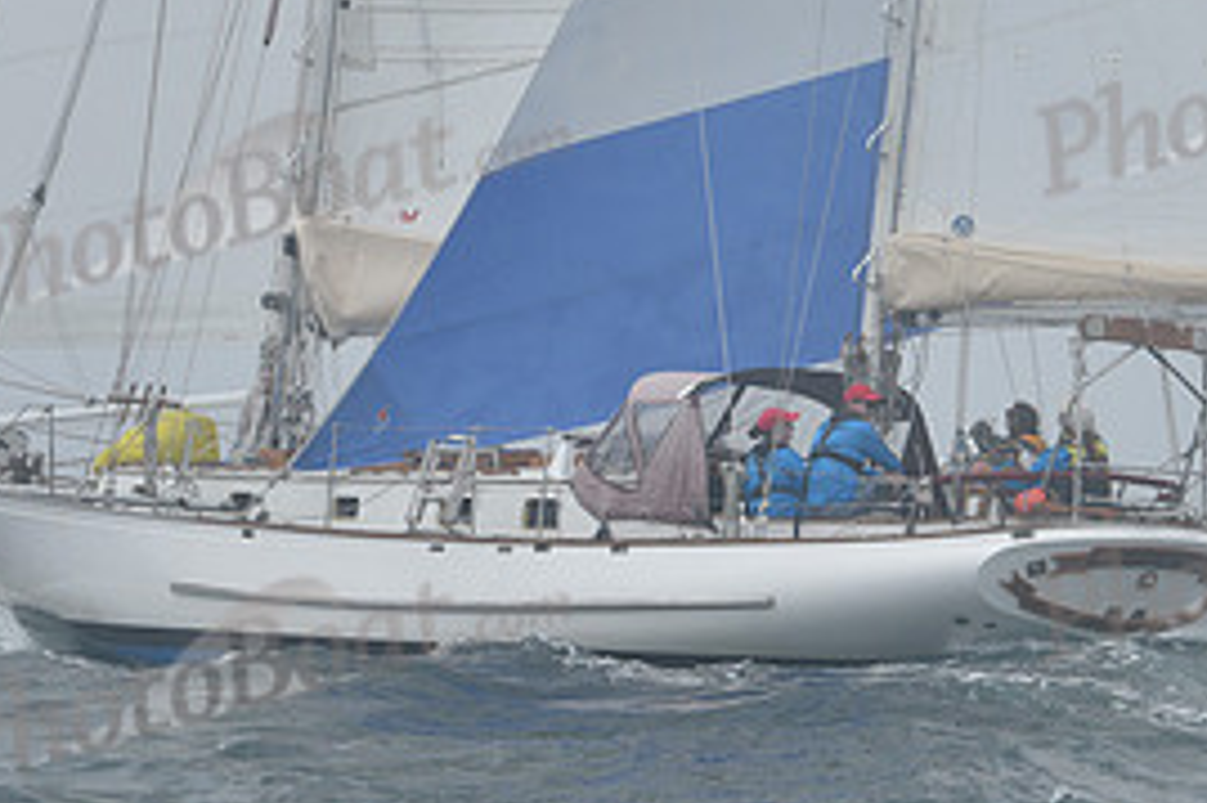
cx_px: 808
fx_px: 5059
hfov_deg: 13.6
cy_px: 375
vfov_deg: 9.1
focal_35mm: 151
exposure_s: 1/800
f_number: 9
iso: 250
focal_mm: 70
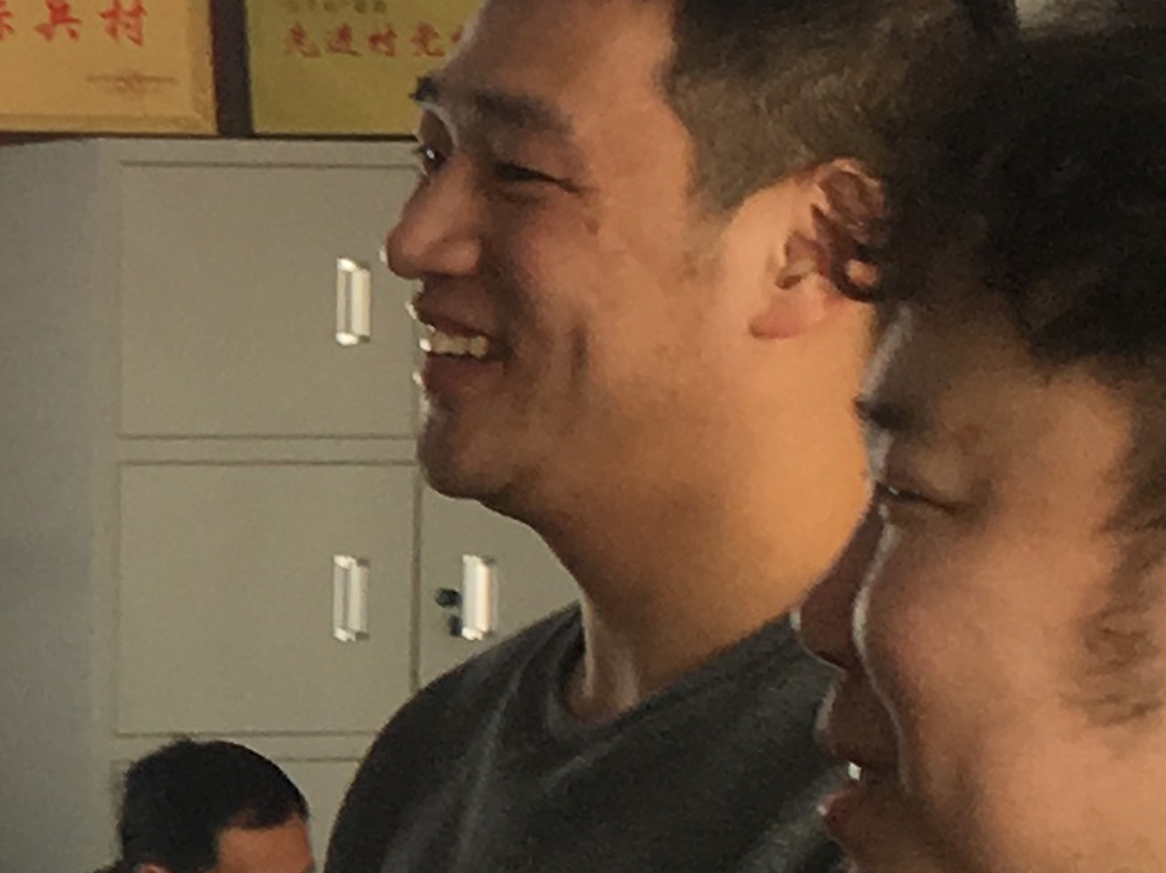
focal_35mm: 180
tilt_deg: -2.0
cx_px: -1286
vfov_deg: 8.2
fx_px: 6061
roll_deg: +0.6
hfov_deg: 10.0
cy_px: 649
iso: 32
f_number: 2.2
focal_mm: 4.15
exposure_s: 1/100
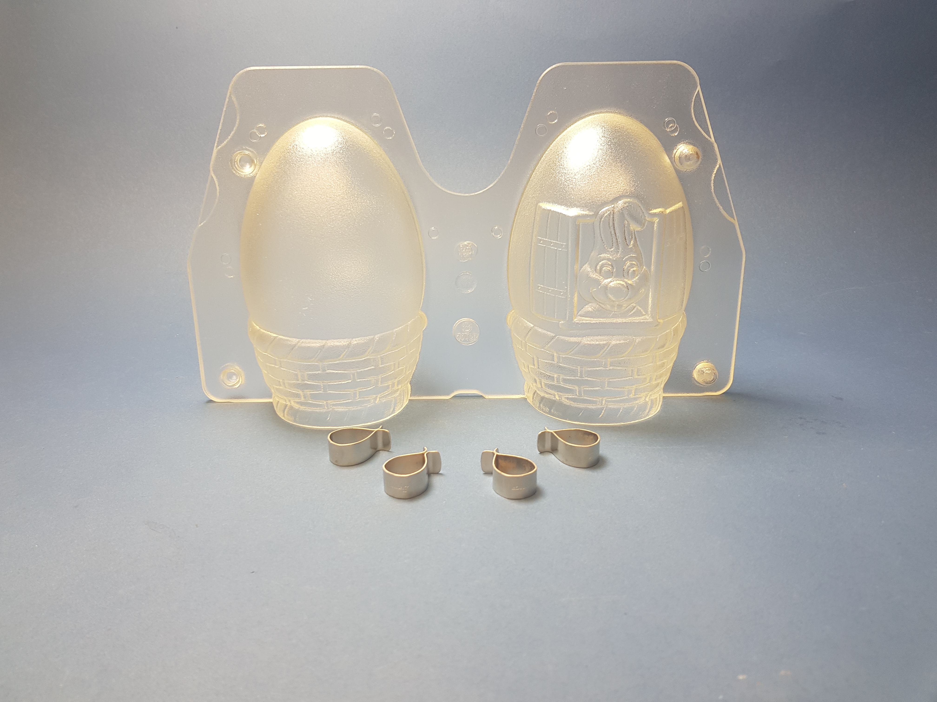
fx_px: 704
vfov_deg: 53.1
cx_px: 468
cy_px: 351
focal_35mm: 26
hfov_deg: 67.3
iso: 50
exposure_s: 1/50
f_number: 1.7
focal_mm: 4.2
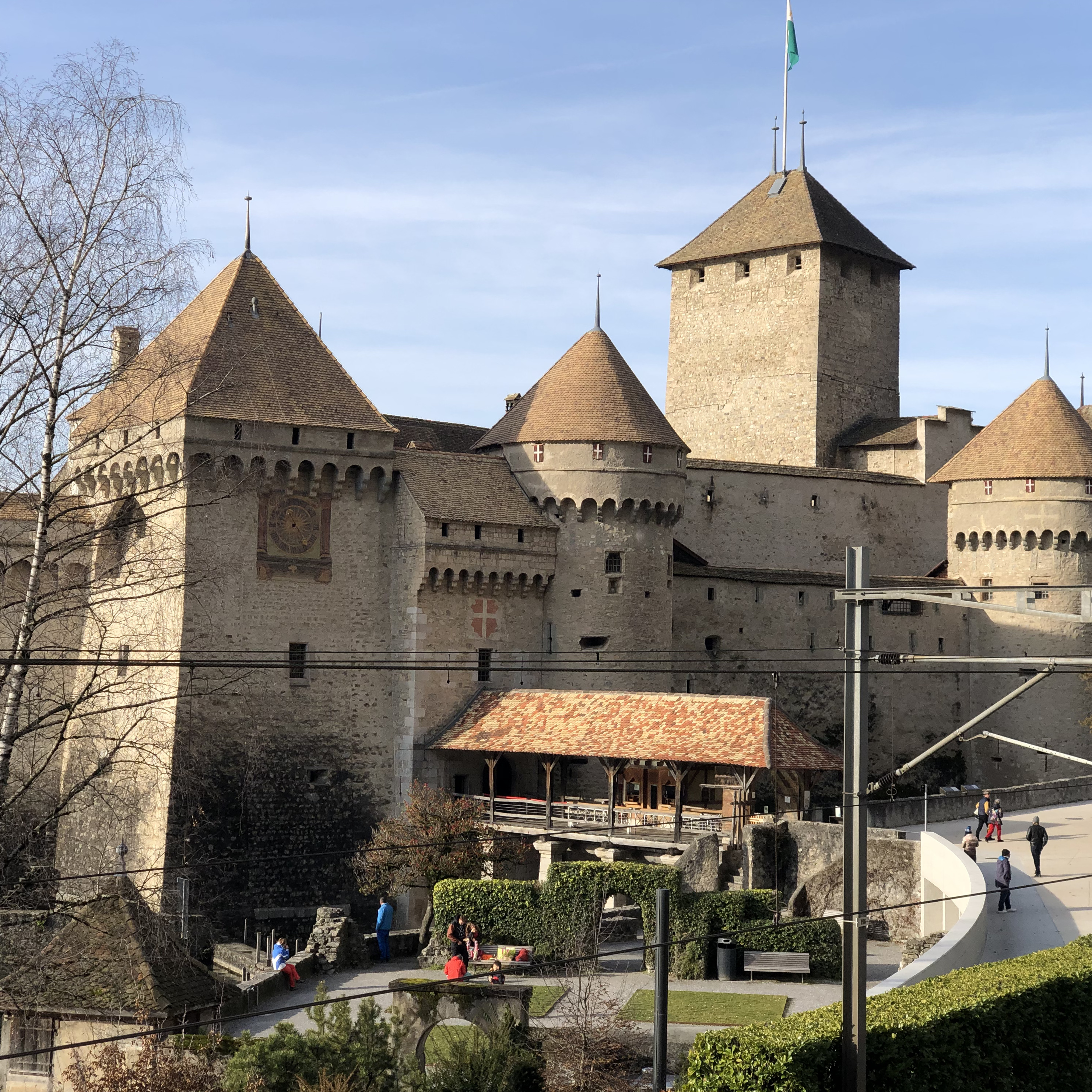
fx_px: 2213
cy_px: 549
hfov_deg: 27.7
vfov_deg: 27.7
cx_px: 497
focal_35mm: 62
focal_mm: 6
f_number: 2.4
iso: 16
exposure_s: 1/827
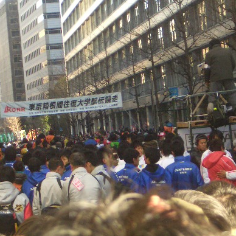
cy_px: 106
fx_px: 1180
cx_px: 84
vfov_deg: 11.4
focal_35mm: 153
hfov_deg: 11.4
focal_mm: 17.4
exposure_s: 1/125
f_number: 4.8
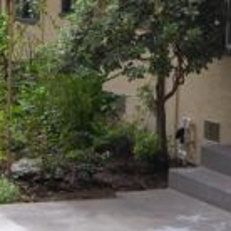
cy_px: -18
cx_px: 154
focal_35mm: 166
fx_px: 1253
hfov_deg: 10.5
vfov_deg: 10.4
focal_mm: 28
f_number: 7.1
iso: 200
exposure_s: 1/200
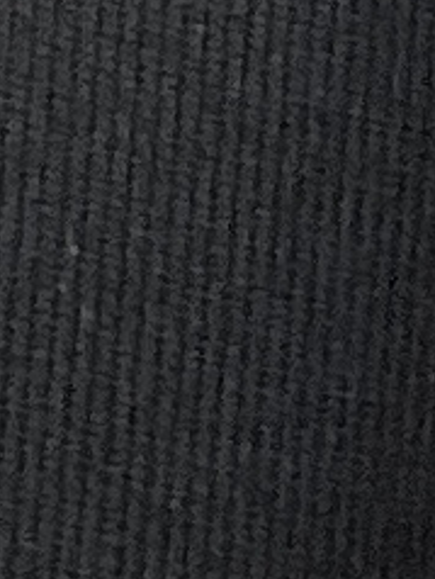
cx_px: 535
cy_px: -949
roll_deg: +29.3
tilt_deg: -9.2
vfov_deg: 10.8
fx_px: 2425
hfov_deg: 10.1
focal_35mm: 145
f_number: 1.8
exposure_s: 1/121
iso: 125
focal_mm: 4.25
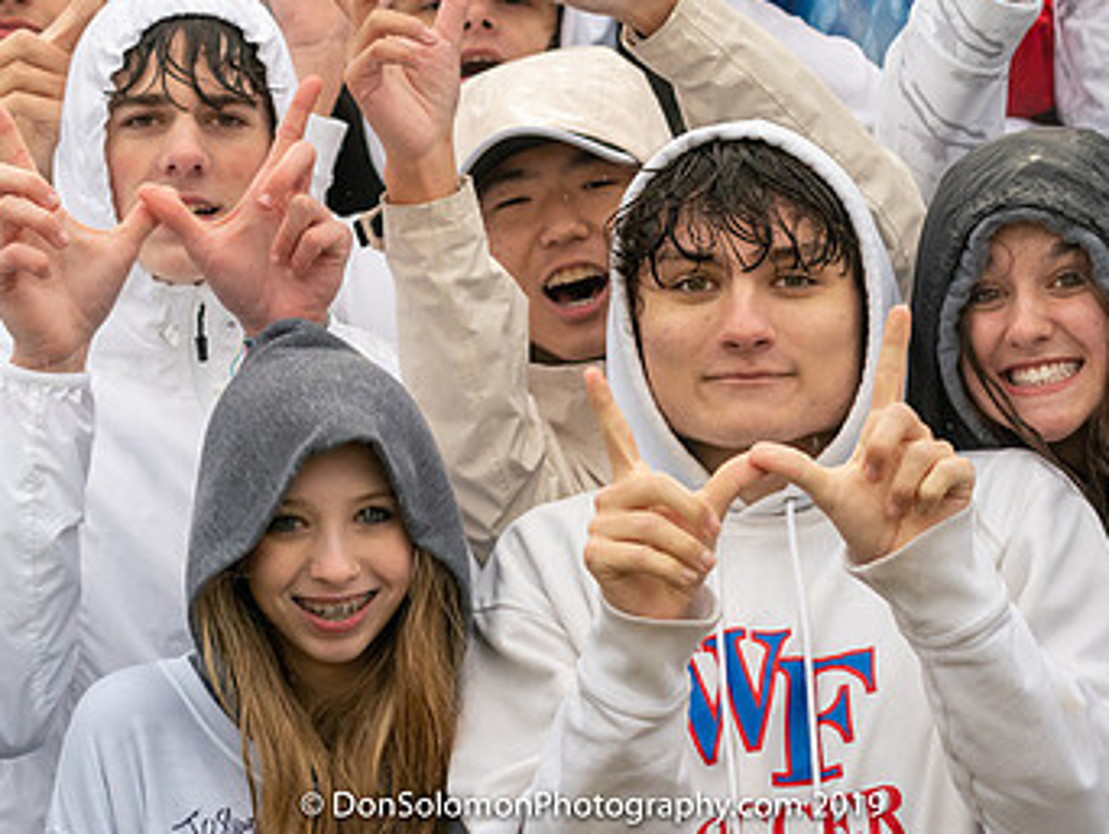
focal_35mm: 163
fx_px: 5226
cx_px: 593
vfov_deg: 9.1
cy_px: 251
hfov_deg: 12.1
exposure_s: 1/1000
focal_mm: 100
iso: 3200
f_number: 5.6
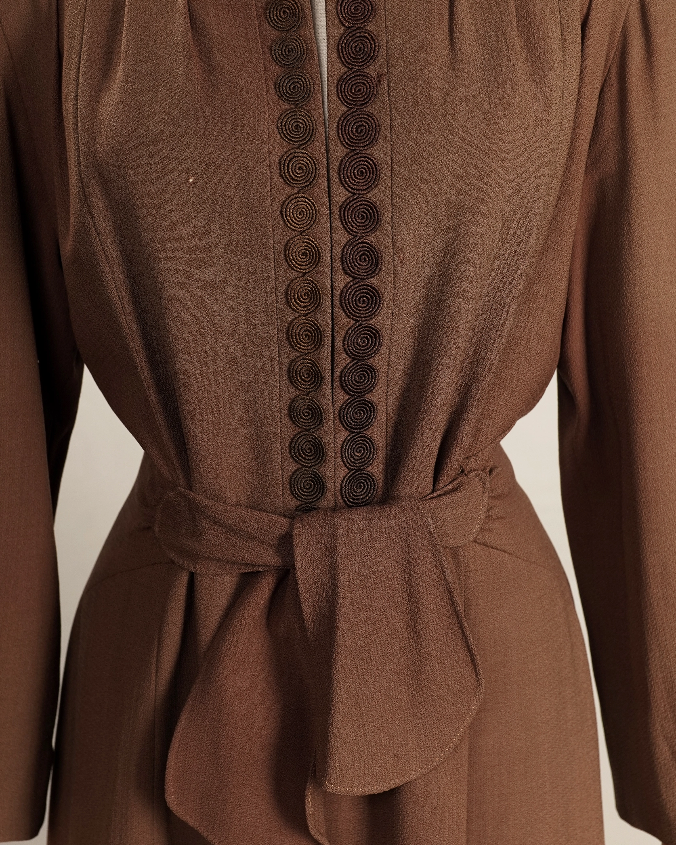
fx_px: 1551
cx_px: 315
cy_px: 338
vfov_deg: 30.4
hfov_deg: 24.6
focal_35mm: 62
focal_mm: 32
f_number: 4.5
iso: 400
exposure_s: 1/80
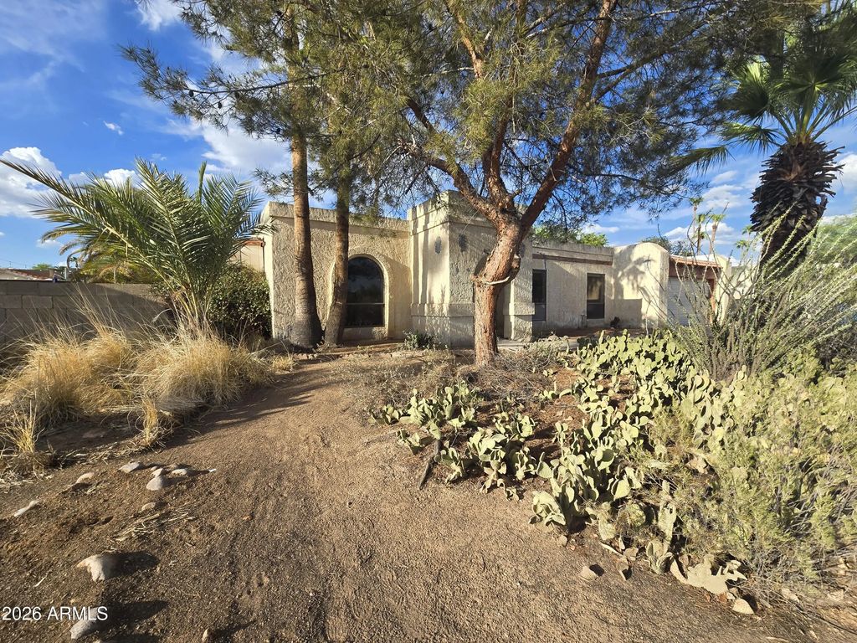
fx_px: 322
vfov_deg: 89.9
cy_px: 322
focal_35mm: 13
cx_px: 428
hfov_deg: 106.2
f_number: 2.2
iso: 50
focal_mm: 2.2
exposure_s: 1/1321
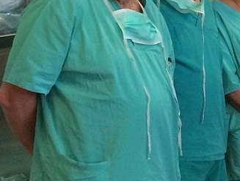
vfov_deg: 12.0
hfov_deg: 13.8
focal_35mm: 124
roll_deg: +2.5
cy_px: 85
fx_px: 861
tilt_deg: -9.6
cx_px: 461
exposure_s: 1/33
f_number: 2.2
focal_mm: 4.15
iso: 250
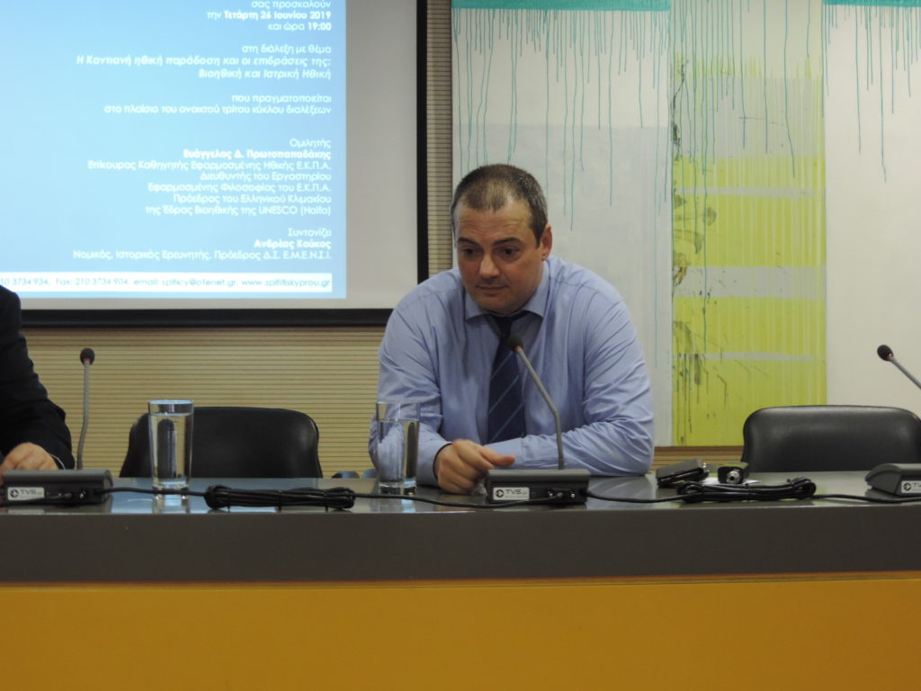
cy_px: 346
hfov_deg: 32.2
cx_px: 460
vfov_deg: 24.4
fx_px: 1596
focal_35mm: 60
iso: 400
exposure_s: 1/20
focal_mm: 10.7
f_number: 3.7
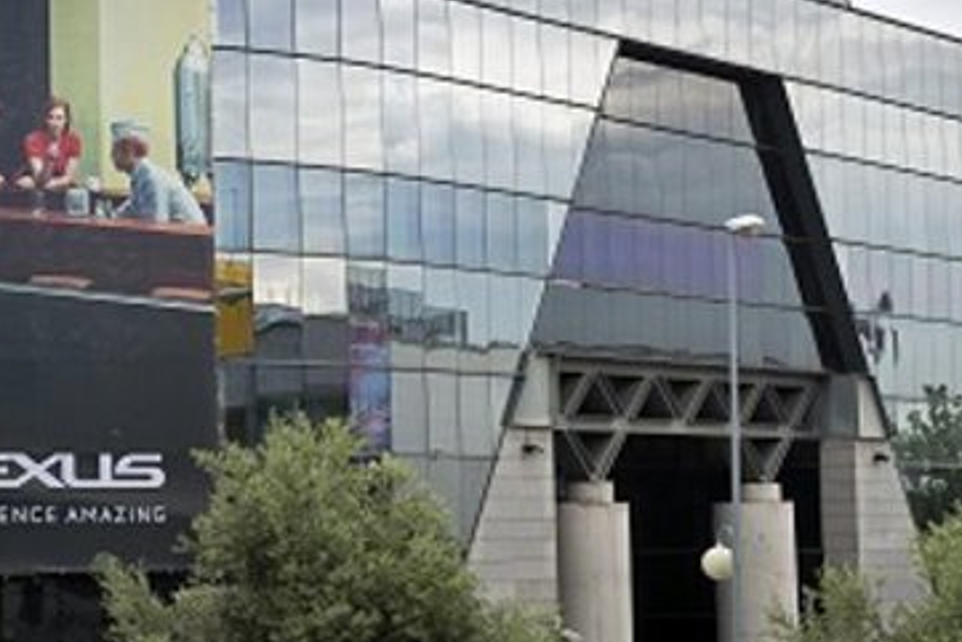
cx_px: -48
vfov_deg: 14.3
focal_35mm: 95
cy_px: 148
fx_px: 2539
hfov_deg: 20.6
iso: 100
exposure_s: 1/25
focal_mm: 35
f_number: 11
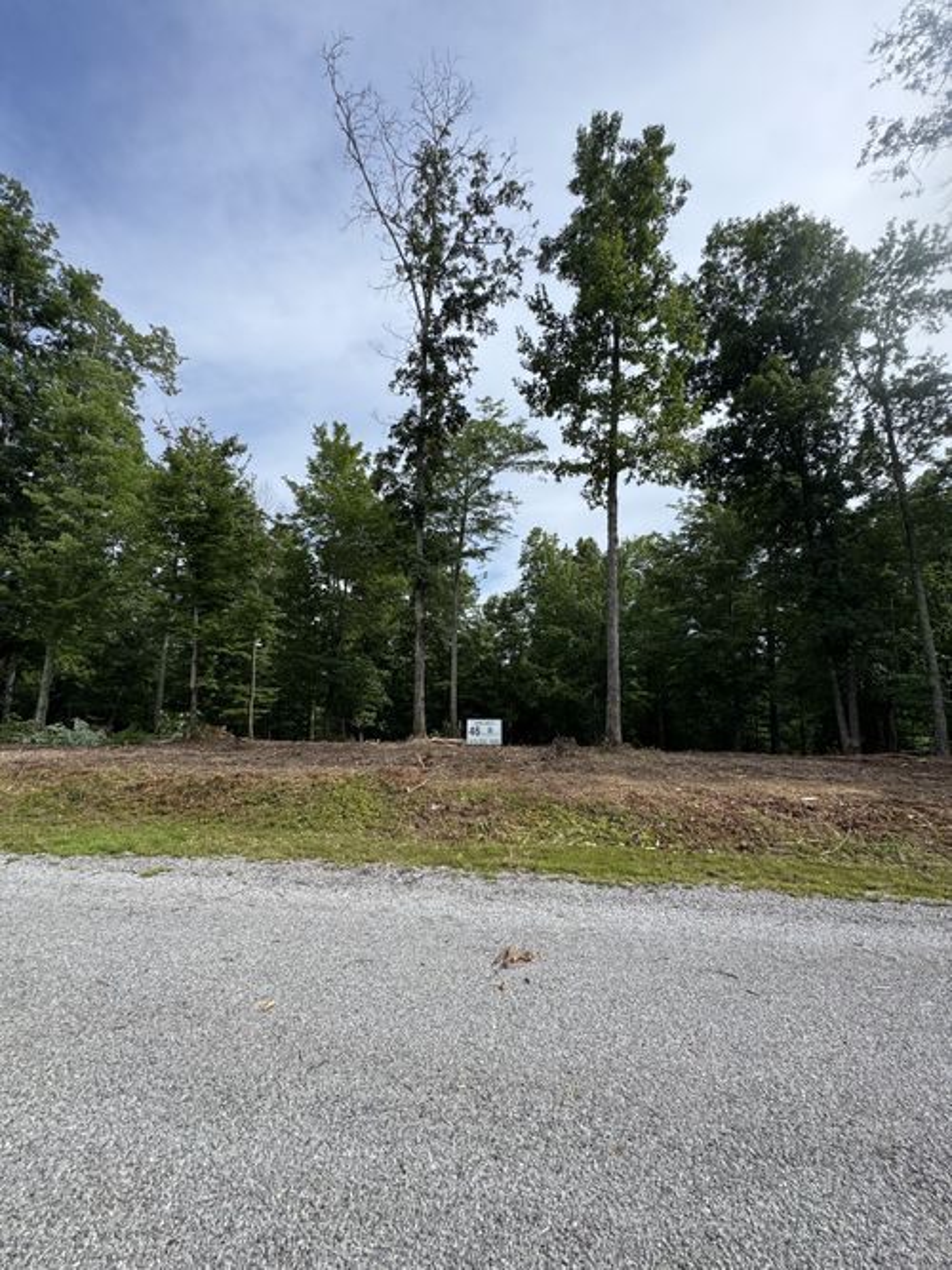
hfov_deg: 85.7
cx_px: 476
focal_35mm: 14
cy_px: 635
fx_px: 514
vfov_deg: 102.1
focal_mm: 2.22
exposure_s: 1/1006
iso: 40
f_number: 2.2
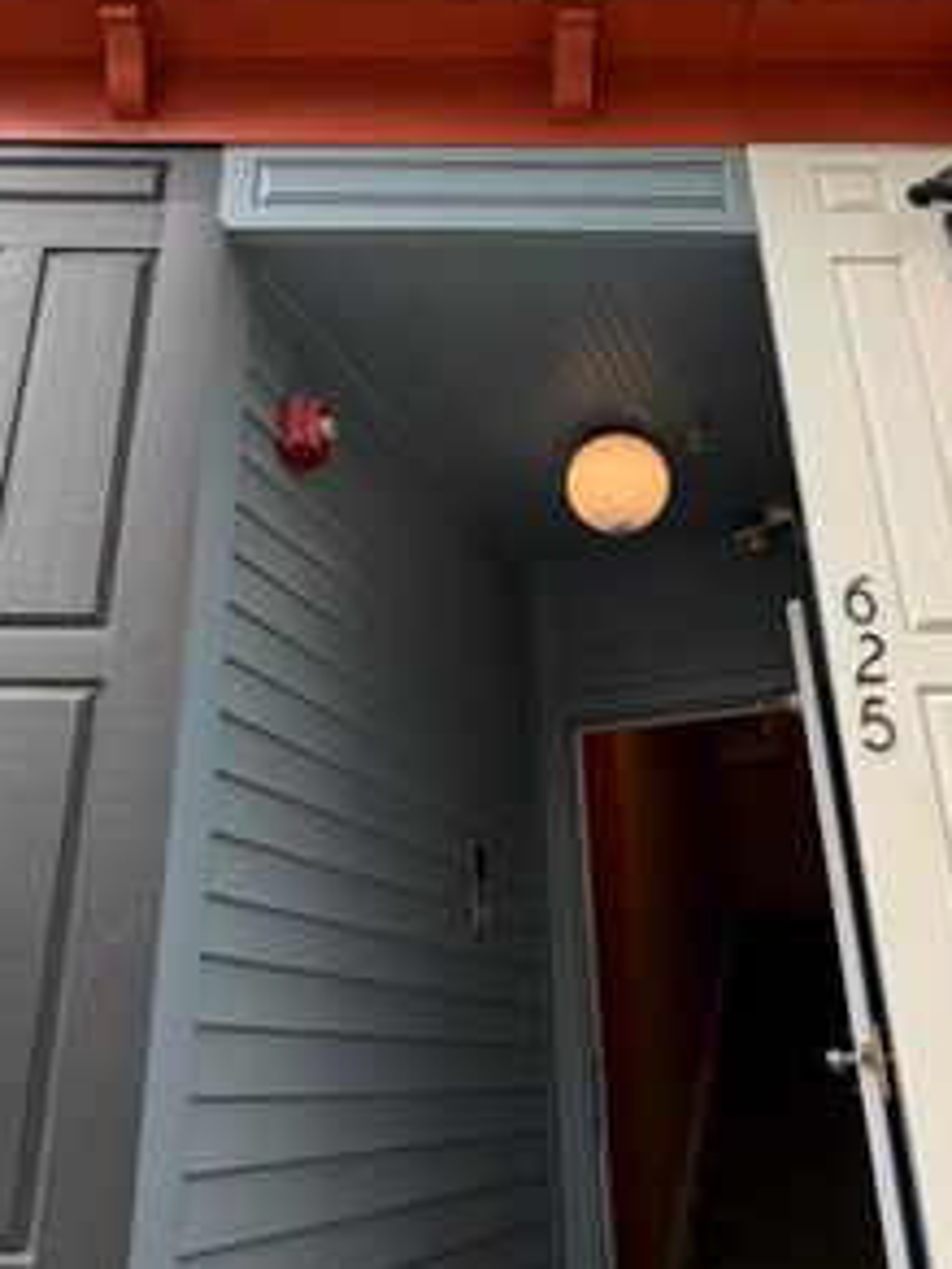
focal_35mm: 32
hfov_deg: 44.1
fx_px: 1173
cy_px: 515
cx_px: 417
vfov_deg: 56.4
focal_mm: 2.22
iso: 25
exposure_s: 1/120
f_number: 2.2
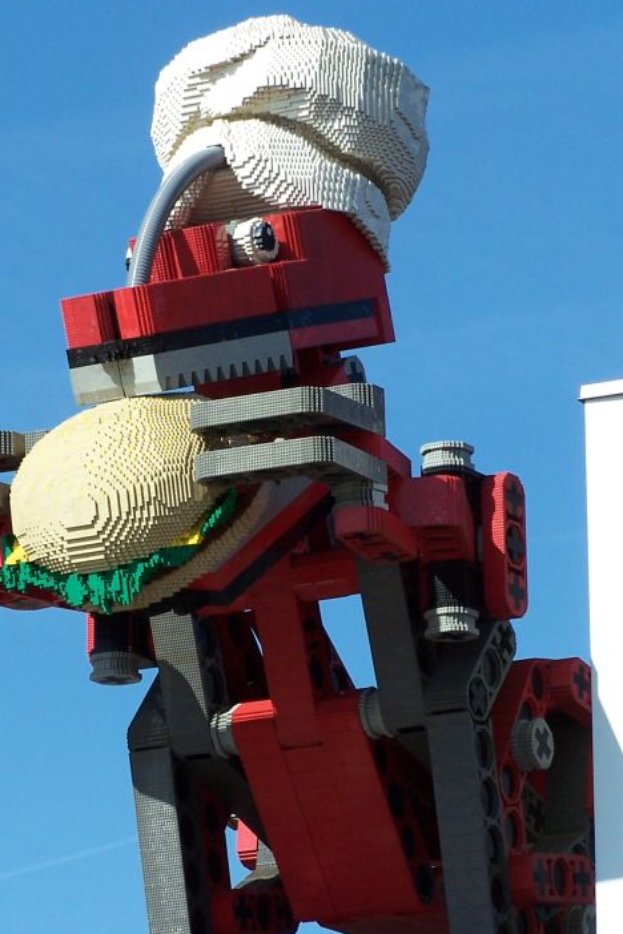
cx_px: 270
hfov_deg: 6.5
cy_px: 561
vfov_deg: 9.7
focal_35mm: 211
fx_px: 5477
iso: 80
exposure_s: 1/750
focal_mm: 23.1
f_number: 4.5
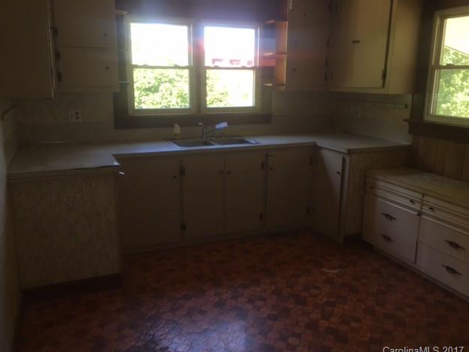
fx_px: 406
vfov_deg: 46.8
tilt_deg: -12.4
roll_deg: -0.4
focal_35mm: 30
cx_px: 227
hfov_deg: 60.0
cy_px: 176
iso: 25
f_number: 2.2
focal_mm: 4.15
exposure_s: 1/30
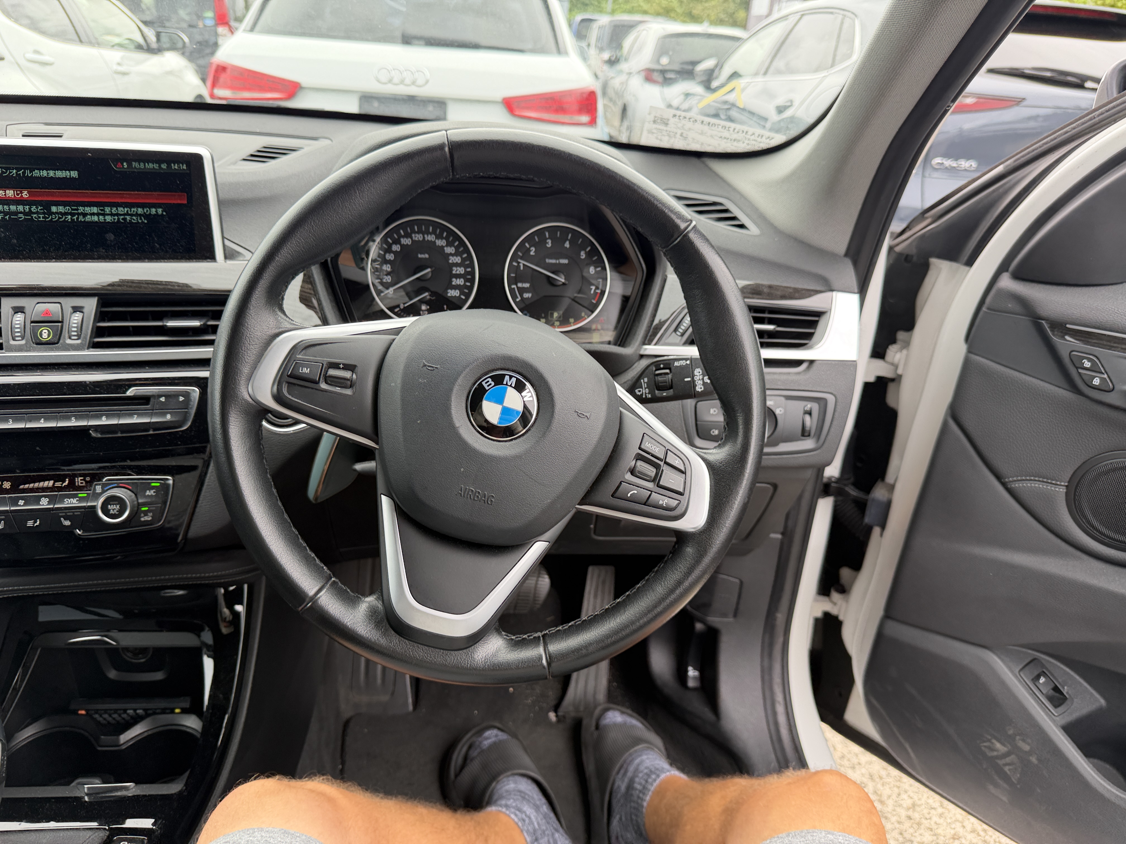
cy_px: 422
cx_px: 563
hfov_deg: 71.6
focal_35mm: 24
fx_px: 781
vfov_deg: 56.8
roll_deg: -2.7
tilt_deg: -19.5
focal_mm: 6.76
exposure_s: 1/166
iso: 80
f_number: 1.78
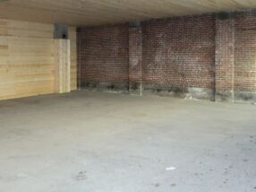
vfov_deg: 40.3
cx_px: 136
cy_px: 68
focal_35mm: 35
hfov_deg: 52.6
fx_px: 259
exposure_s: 1/30
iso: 560
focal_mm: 4.5
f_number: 3.1
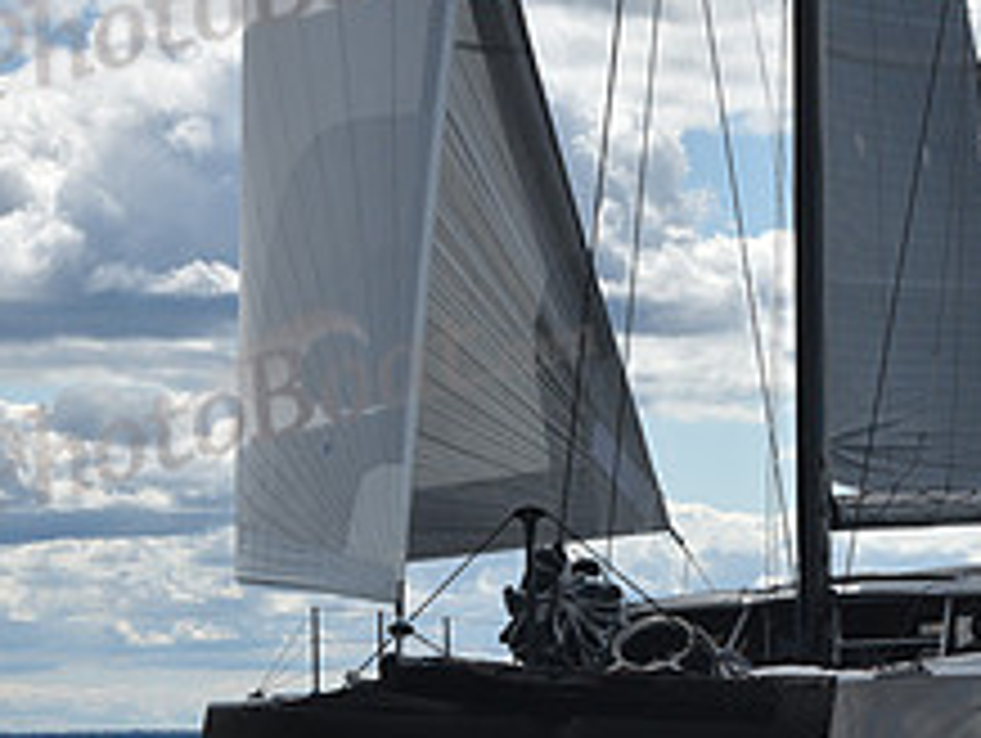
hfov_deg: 11.0
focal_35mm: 179
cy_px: 574
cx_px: 832
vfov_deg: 8.3
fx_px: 5078
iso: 250
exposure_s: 1/1000
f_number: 10
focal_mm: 70
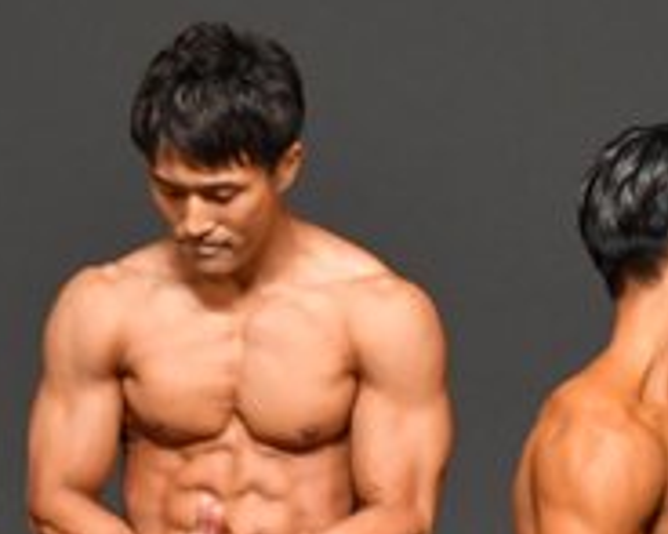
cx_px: 768
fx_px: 23435
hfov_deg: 1.6
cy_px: 814
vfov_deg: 1.3
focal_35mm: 1186
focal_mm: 200
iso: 2500
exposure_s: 1/400
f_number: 5.6
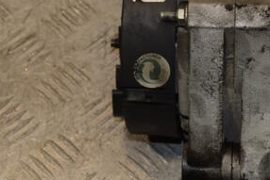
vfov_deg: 10.4
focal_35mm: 132
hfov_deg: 15.4
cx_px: 229
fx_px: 990
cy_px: 41
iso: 800
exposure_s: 1/200
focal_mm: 42
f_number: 7.1
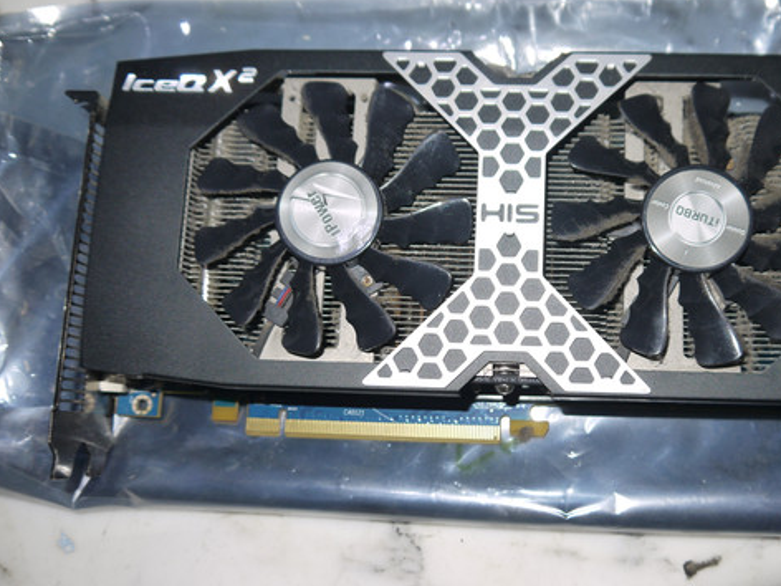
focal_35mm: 38
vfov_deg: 37.7
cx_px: 511
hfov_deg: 48.3
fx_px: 857
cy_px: 268
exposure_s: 1/30
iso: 160
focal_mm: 14
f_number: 3.5
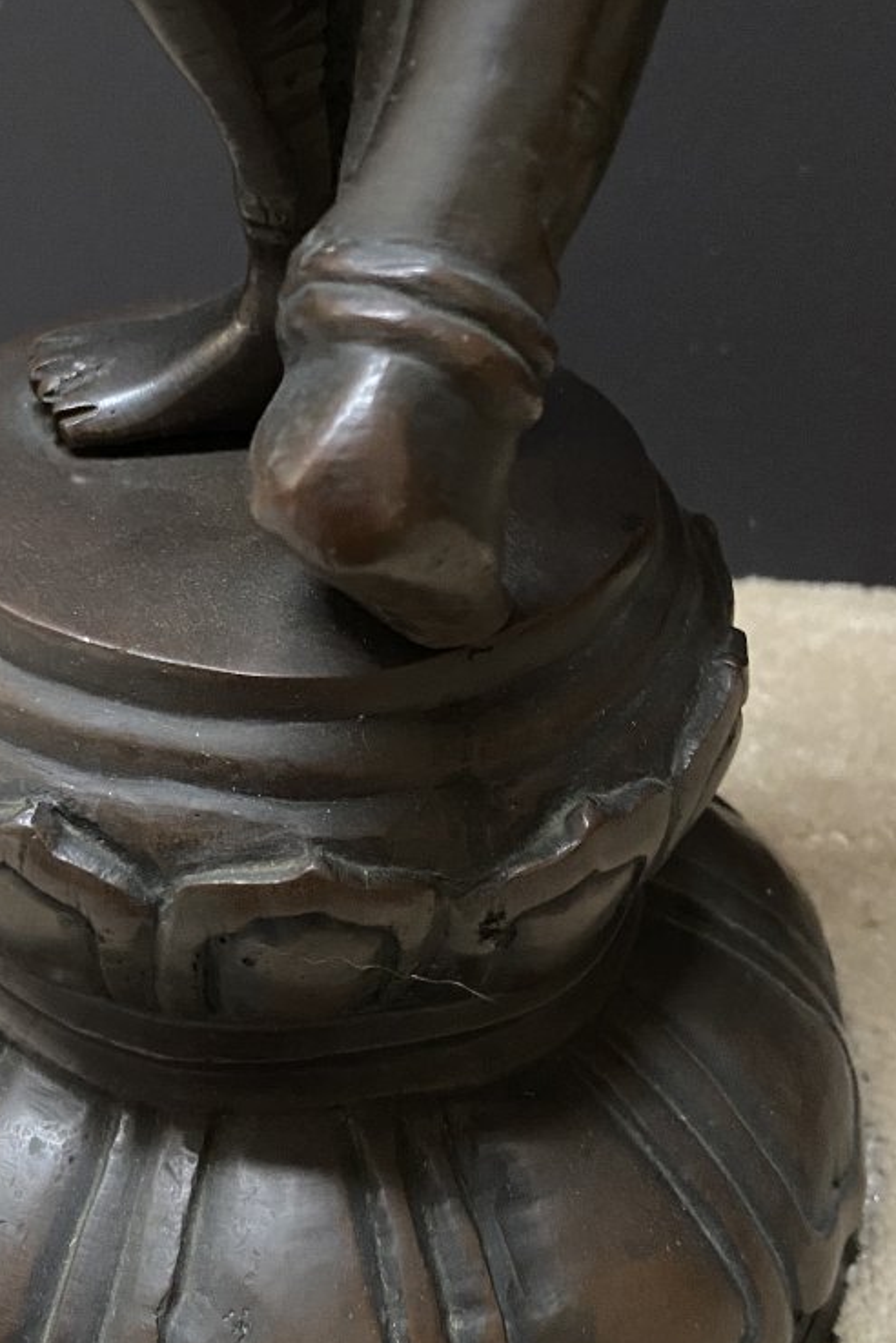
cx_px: 279
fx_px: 1641
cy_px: 620
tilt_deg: -35.7
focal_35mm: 44
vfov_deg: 44.5
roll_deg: -0.6
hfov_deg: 30.3
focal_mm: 4.25
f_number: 1.8
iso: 1000
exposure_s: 1/25
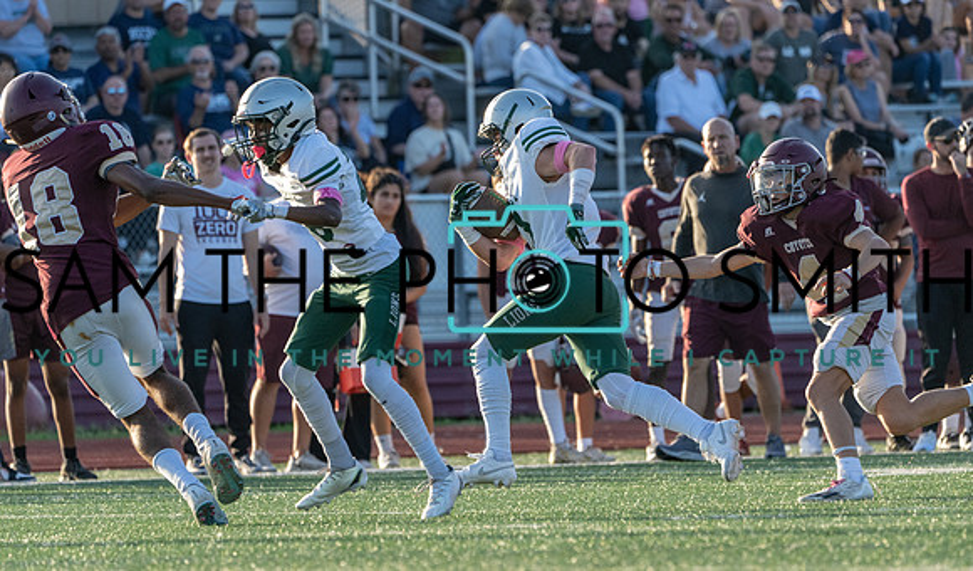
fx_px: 12125
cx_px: 533
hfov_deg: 4.6
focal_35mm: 465
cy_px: 304
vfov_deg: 2.7
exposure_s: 1/1250
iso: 1600
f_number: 8
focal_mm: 400
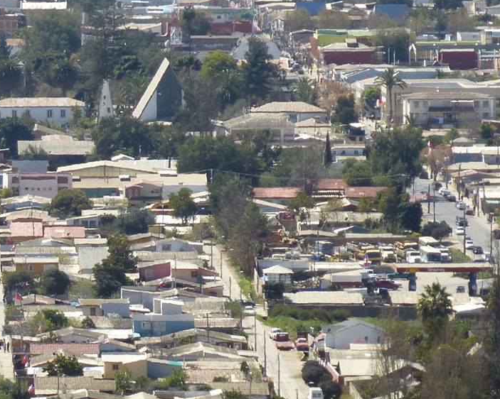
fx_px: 6628
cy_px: 219
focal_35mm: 448
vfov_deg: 3.5
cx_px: 23
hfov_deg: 4.3
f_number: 5.4
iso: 100
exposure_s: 1/400
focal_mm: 30.1
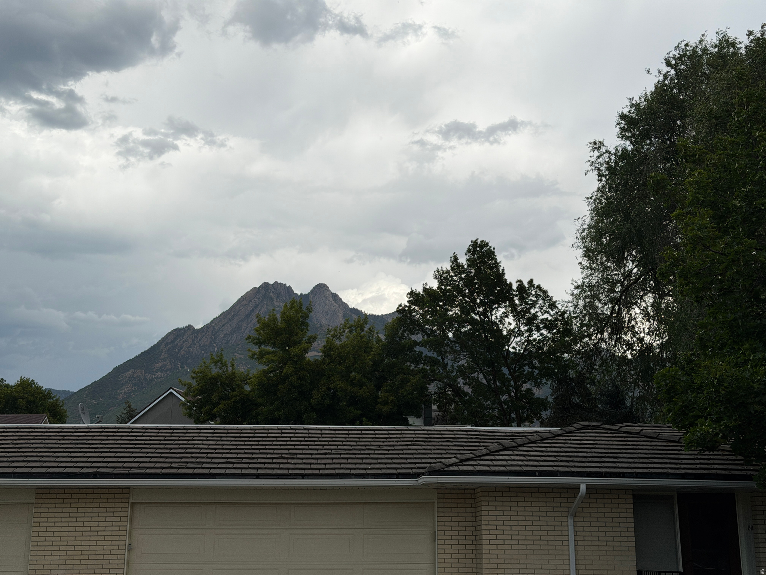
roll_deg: +0.4
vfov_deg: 30.3
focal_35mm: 48
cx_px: 383
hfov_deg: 39.7
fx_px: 1062
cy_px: 288
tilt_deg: +14.7
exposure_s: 1/7874
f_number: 1.78
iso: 64
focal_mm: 6.76
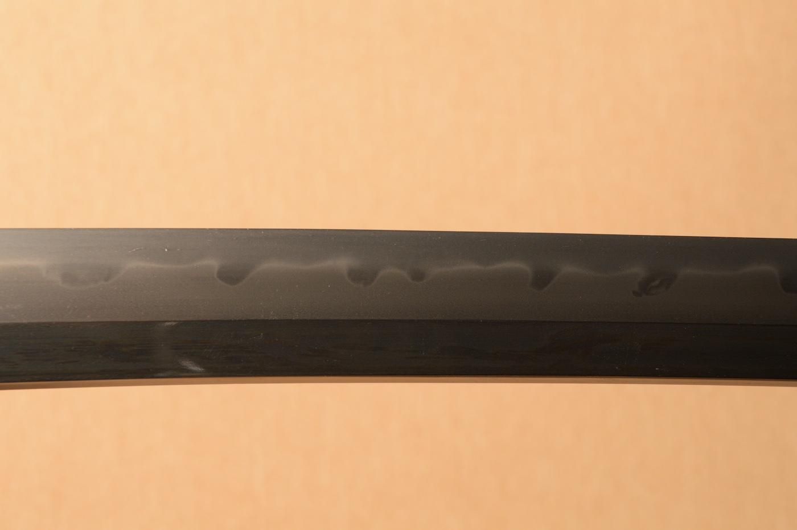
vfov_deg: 13.8
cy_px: 265
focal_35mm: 99
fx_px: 2190
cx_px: 398
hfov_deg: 20.6
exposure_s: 1/2
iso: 400
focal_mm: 66
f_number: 11
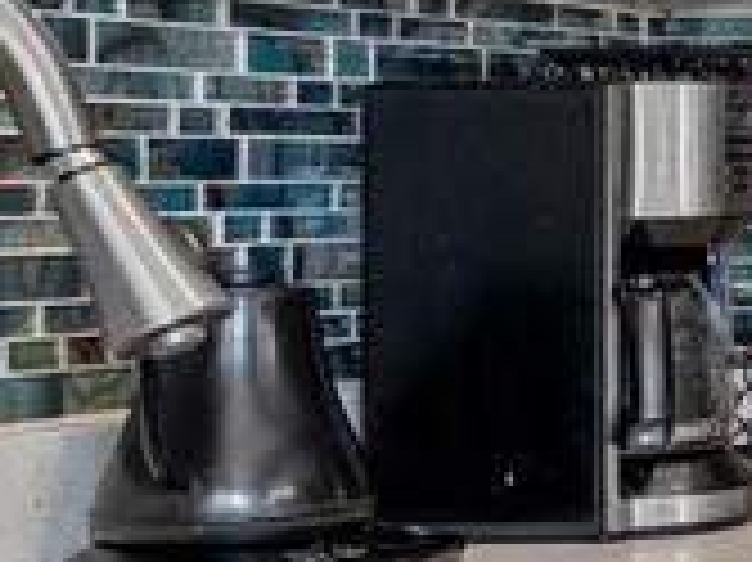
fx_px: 2518
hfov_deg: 12.2
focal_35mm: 116
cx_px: 1968
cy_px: 234
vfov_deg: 12.7
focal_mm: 14
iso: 100
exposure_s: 1.6
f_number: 8
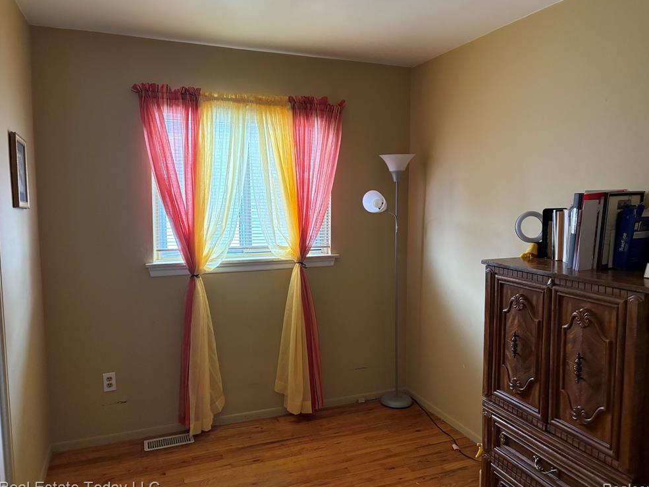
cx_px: 332
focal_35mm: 27
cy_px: 247
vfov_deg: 51.4
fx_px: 506
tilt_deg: -6.4
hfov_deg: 65.3
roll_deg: -1.0
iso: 320
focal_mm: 5.96
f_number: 1.6
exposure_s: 1/60
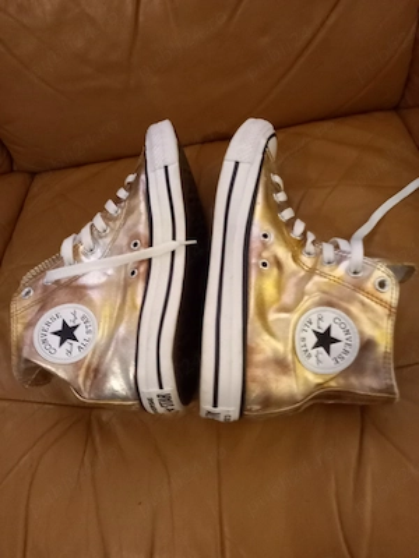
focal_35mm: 25
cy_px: 279
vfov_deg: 69.4
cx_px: 210
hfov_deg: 54.9
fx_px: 403
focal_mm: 4.6
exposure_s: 1/20
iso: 400
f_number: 2
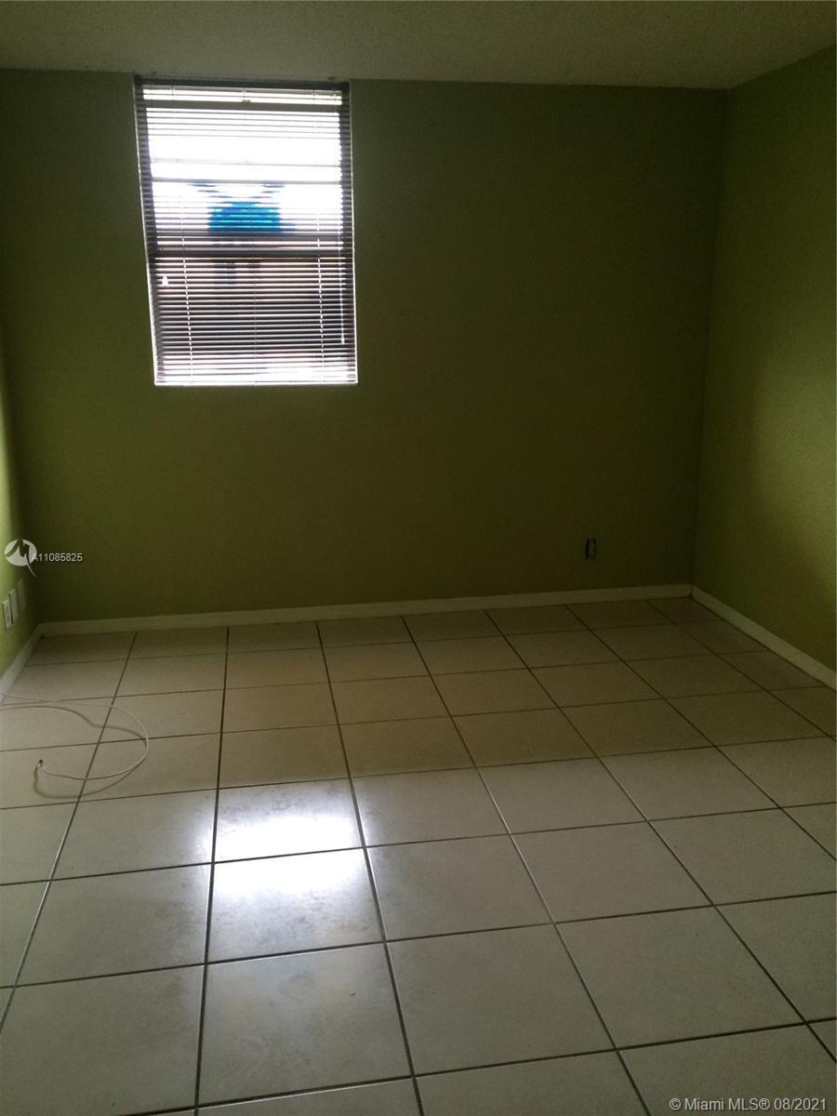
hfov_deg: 46.8
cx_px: 418
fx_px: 967
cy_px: 558
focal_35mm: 30
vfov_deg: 60.0
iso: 160
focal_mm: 4.12
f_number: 2.2
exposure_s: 1/30
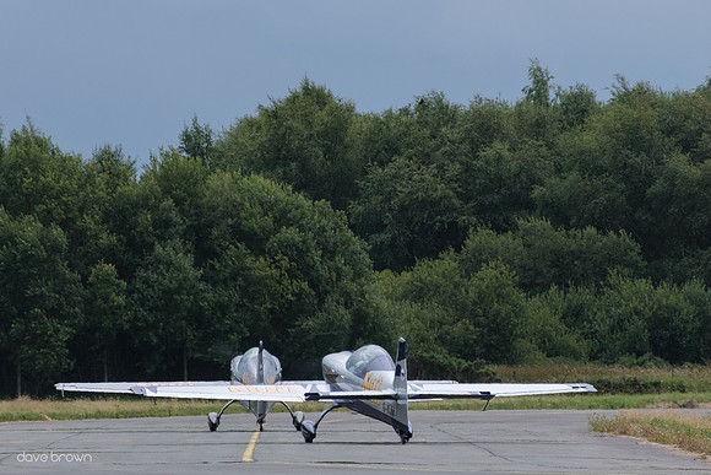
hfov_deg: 3.3
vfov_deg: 2.2
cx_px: 455
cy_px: 193
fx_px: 12242
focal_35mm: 620
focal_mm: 278.4
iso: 160
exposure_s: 1/320
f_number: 9
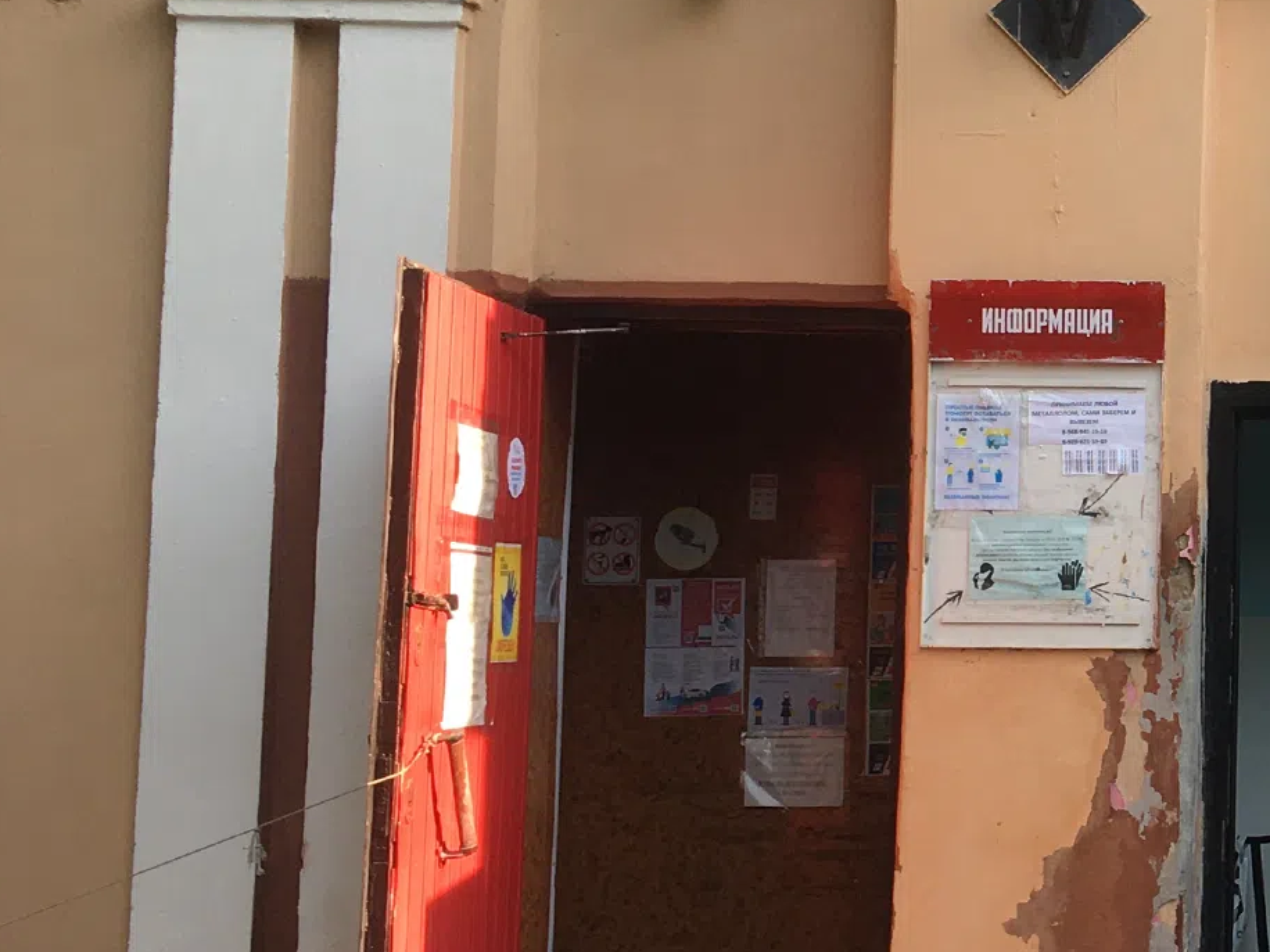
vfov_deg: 19.4
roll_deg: -0.3
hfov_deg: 23.3
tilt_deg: +7.9
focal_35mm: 76
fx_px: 2788
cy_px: 506
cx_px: 1560
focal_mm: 4.15
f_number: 2.2
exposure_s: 1/260
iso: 25
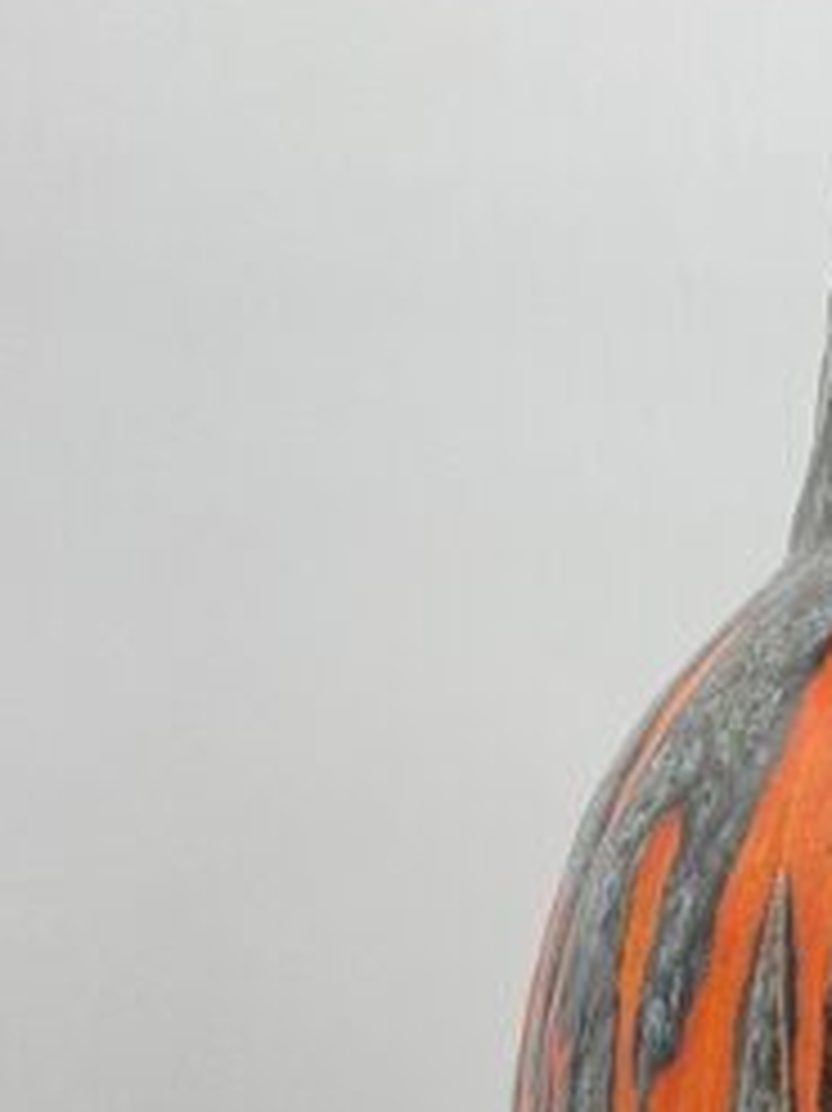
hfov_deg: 14.8
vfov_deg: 19.9
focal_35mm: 94
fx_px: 3015
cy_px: 1234
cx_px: 1196
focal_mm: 3
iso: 32
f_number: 1.8
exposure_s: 1/120
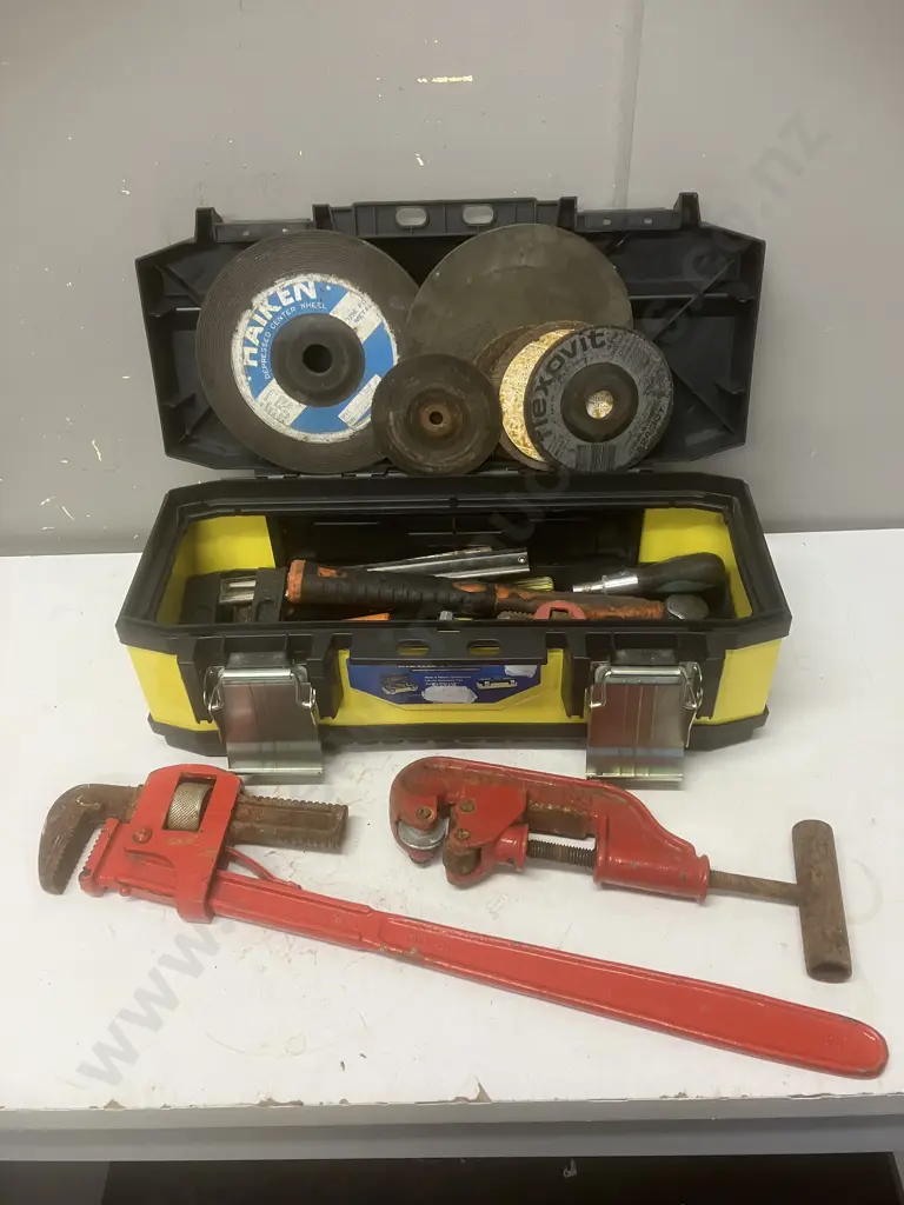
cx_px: 452
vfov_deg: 63.4
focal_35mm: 28
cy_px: 602
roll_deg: +4.8
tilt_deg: -39.6
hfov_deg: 49.7
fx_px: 975
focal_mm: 3.99
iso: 100
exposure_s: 1/50
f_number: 1.8
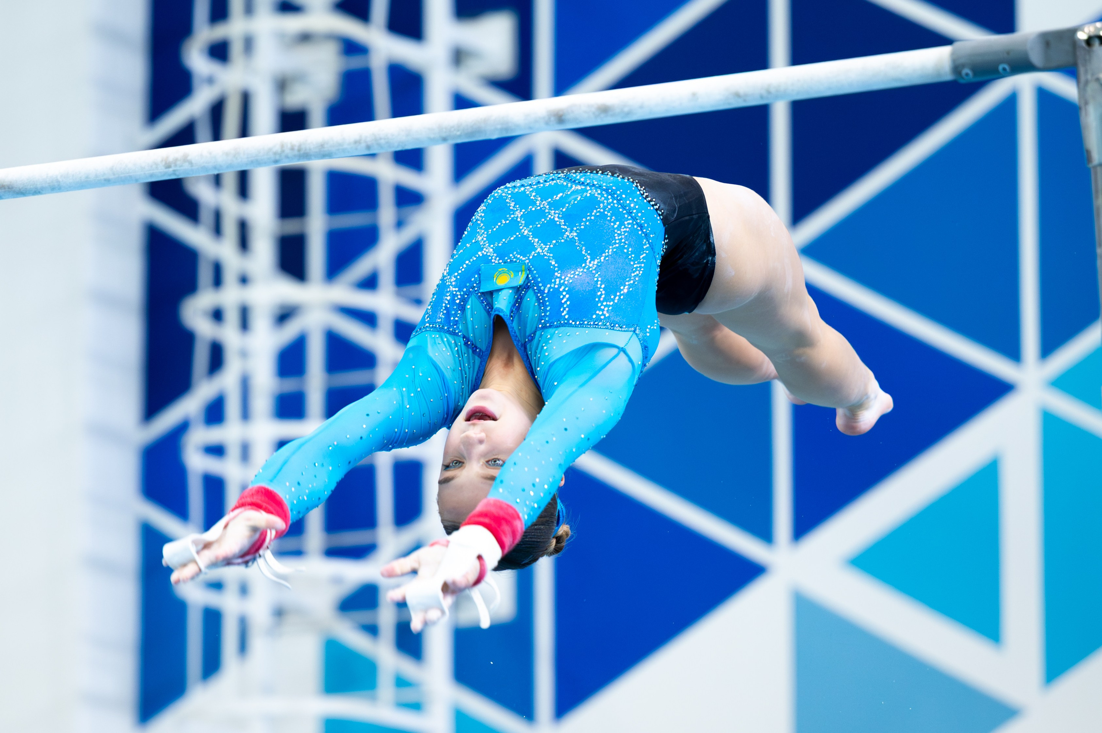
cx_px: 479
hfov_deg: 9.6
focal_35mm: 215
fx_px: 6586
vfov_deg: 6.4
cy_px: 363
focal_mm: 120
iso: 2500
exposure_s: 1/1600
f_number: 2.8
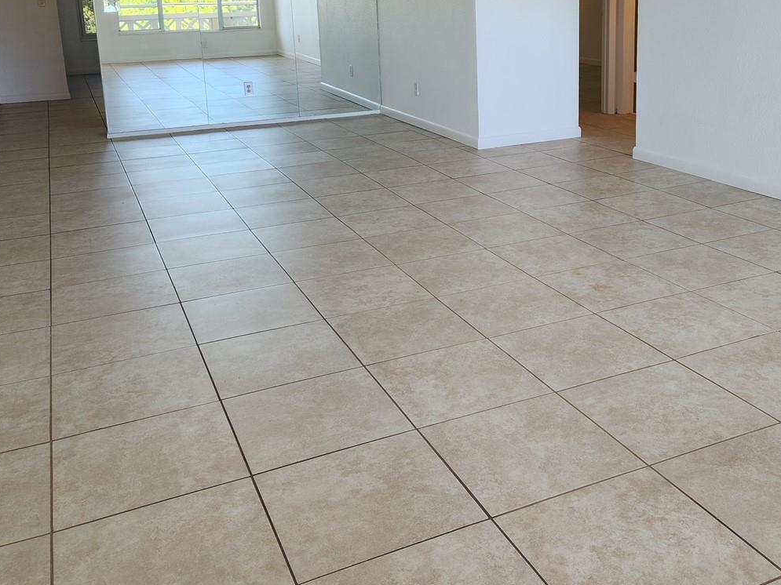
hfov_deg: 49.9
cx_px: 465
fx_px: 835
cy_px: 141
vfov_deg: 37.6
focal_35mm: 37
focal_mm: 5.4
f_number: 1.8
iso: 80
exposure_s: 1/180
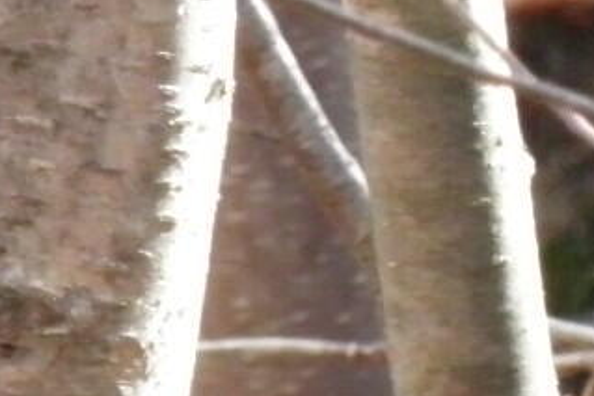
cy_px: 327
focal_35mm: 3107
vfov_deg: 0.4
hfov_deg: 0.7
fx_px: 51286
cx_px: 1054
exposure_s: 1/125
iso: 250
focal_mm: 83.4
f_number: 4.6
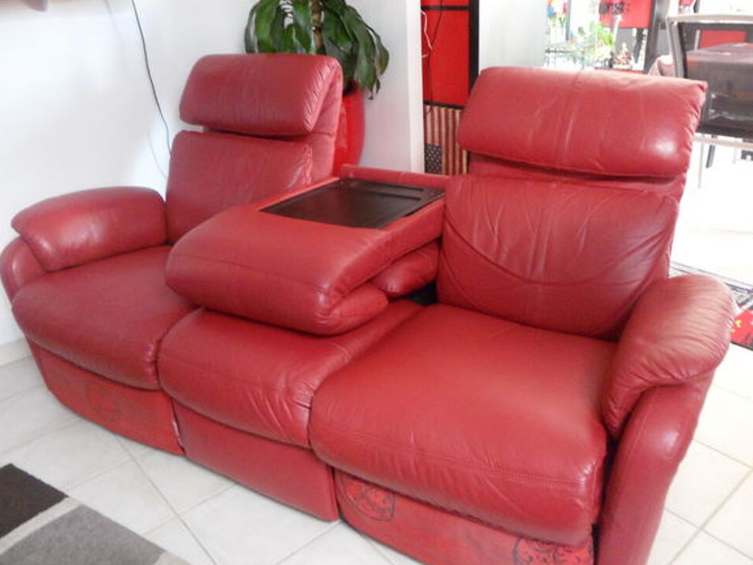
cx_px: 381
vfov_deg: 49.7
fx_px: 609
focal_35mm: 28
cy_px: 277
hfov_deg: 63.4
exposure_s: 1/8
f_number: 3.5
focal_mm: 4.9
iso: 400
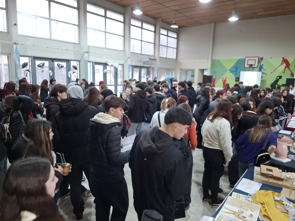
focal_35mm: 23
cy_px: 110
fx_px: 196
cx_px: 148
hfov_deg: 73.9
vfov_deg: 58.9
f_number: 1.8
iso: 50
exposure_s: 1/33
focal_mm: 5.54
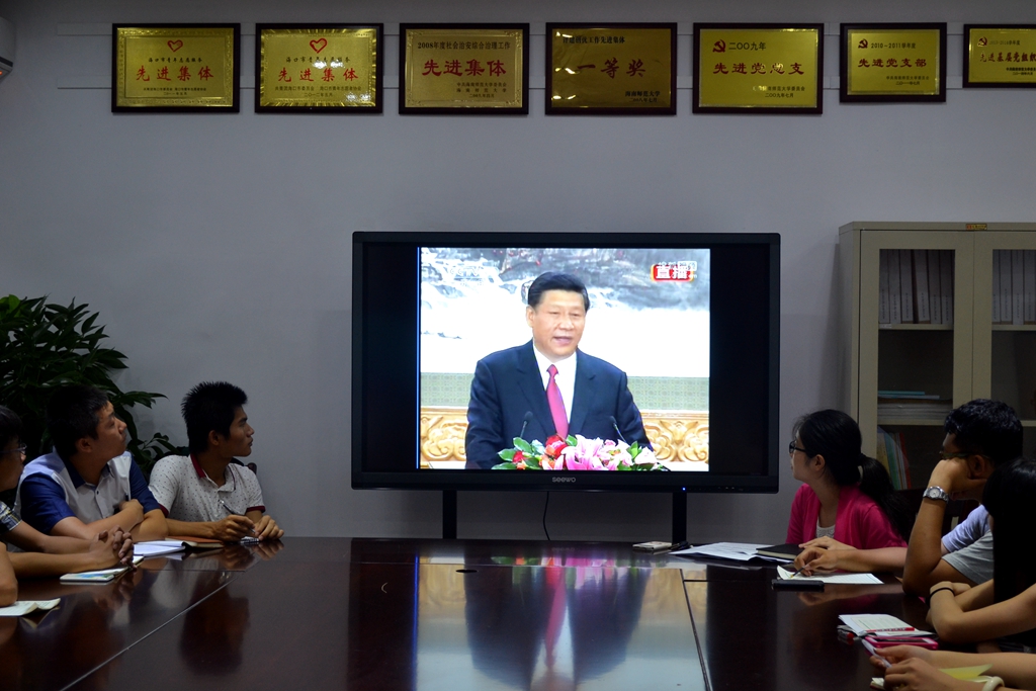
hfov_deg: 35.0
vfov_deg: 23.8
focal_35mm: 57
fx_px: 1640
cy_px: 346
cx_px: 518
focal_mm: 38
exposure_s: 1/15
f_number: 5
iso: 400
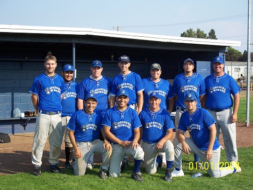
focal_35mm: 70
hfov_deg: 27.8
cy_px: 95
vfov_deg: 21.0
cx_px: 126
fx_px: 511
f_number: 3.2
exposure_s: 1/500
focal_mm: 14.7
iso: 64
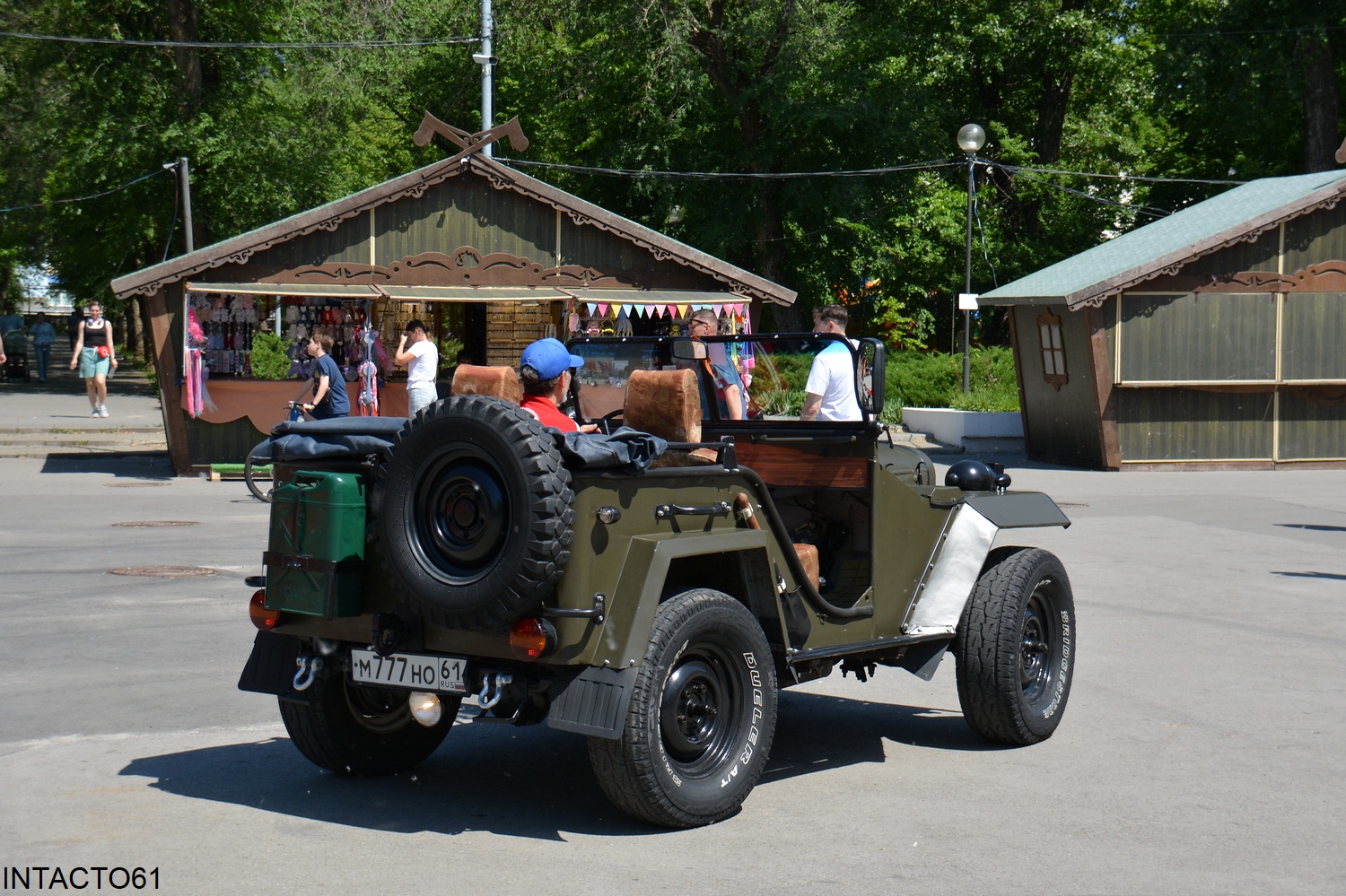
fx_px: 2467
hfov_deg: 30.5
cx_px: 673
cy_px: 448
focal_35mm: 66
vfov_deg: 20.6
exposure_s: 1/1600
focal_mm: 44
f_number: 5.6
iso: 400
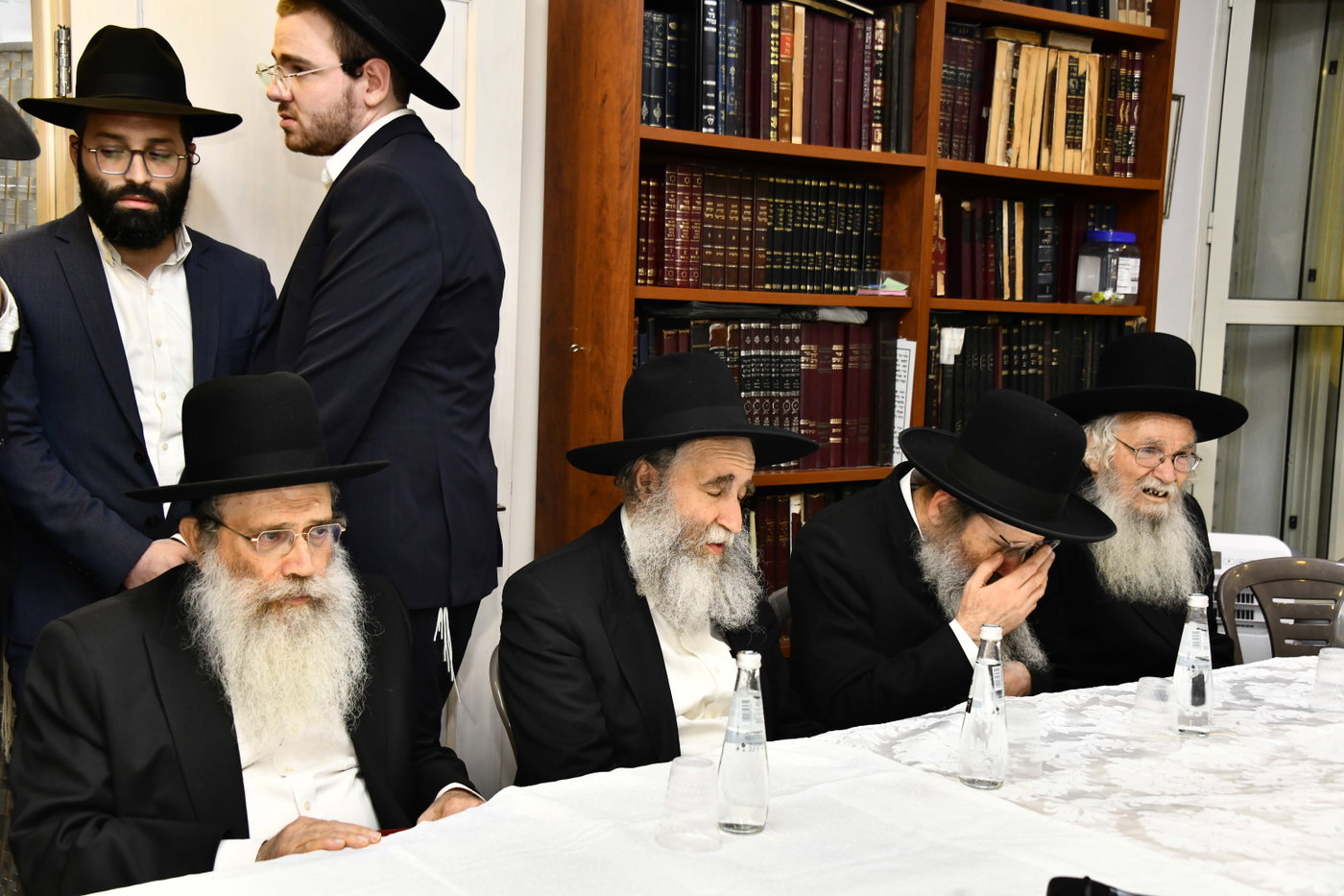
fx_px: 1792
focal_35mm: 48
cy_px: 448
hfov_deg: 41.1
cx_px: 672
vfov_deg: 28.1
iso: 1000
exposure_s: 1/100
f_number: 5.6
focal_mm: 48
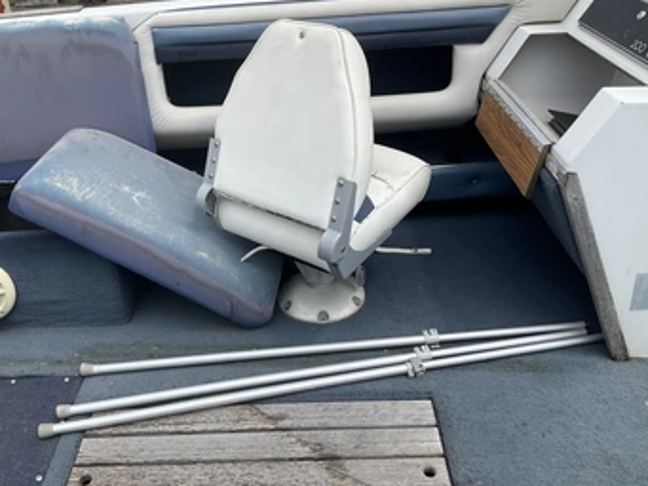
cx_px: 285
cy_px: 249
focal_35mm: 34
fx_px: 637
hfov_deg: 53.8
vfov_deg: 41.8
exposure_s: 1/1848
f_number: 1.8
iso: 25
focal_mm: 3
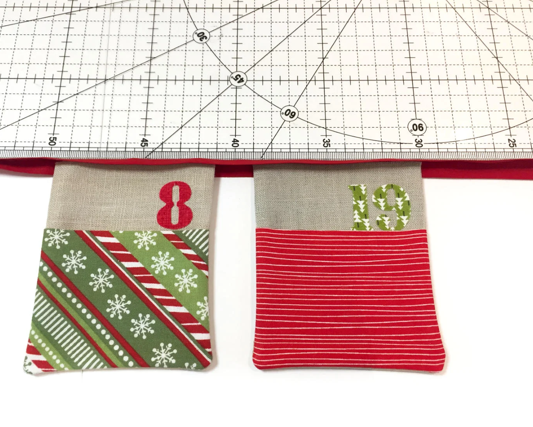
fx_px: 489
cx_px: 253
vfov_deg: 47.1
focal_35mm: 31
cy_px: 218
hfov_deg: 57.2
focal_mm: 4.2
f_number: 2.2
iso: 50
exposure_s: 1/33
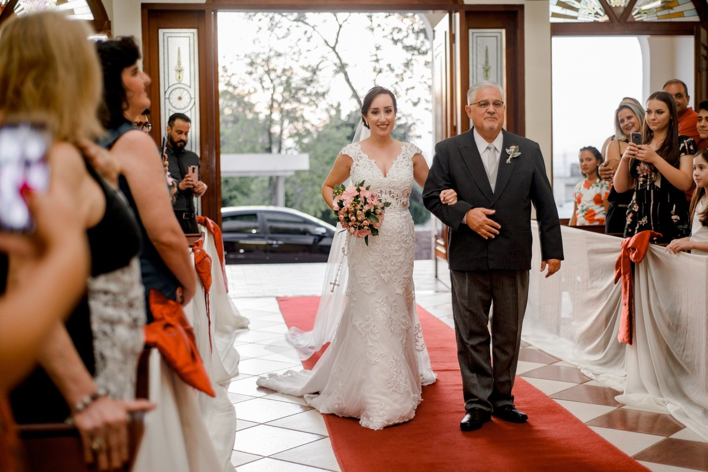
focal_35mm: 52
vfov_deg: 25.9
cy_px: 236
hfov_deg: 38.1
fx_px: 1026
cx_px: 354
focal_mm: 50
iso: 800
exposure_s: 1/200
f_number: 2.2
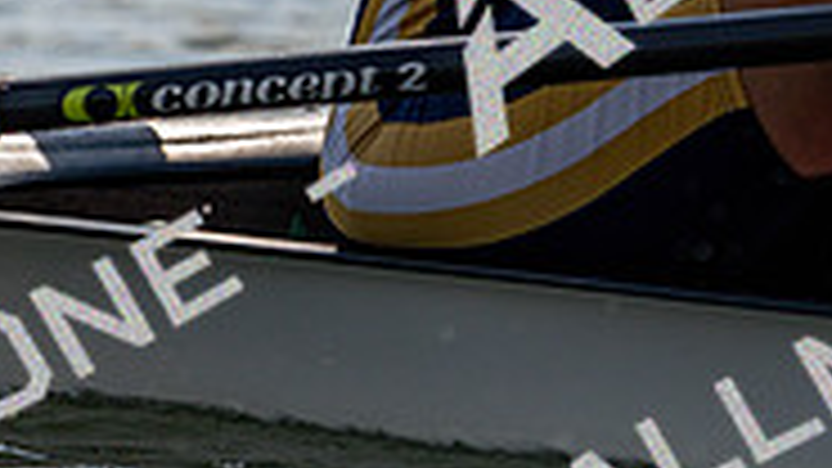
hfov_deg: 2.4
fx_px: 19742
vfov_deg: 1.4
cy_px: -272
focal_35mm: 895
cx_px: 67
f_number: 5.6
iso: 100
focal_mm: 273
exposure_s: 1/1600
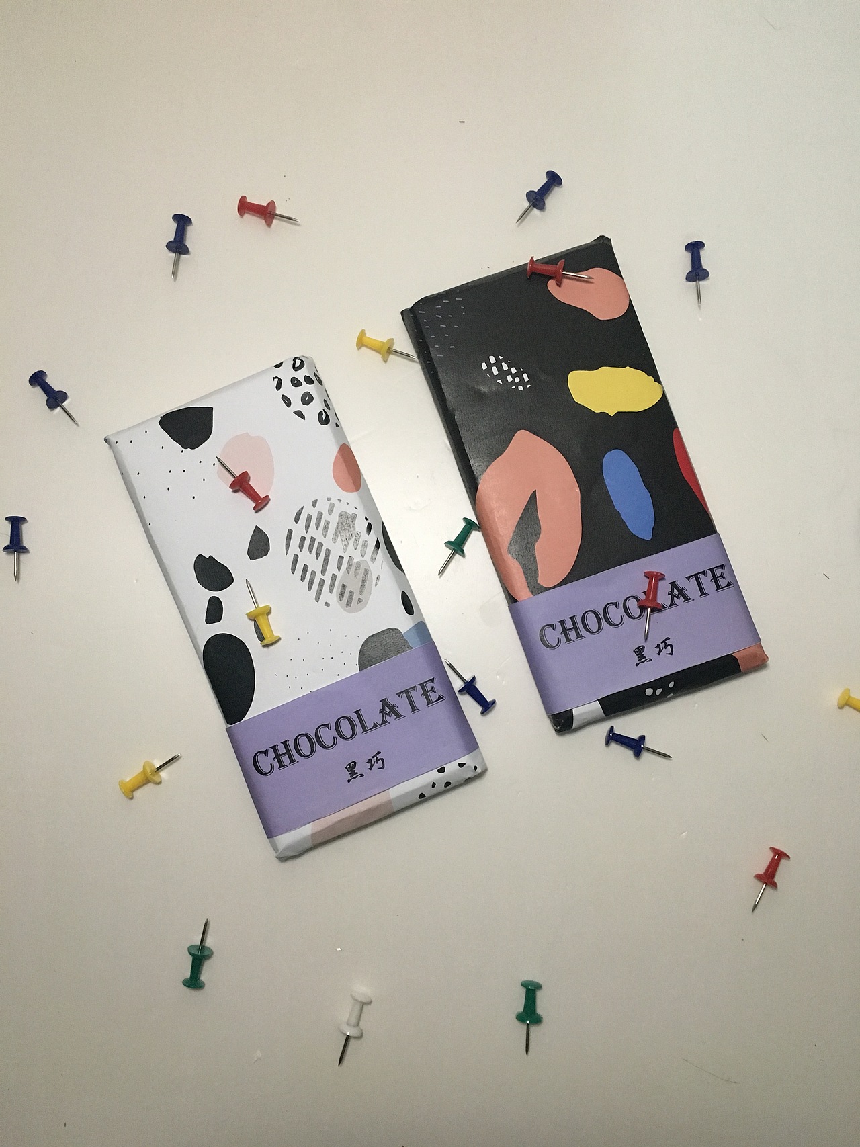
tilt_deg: -84.5
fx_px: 961
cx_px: 430
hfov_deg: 48.2
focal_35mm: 29
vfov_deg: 61.7
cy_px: 574
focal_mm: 4.15
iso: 250
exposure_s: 1/33
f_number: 2.2
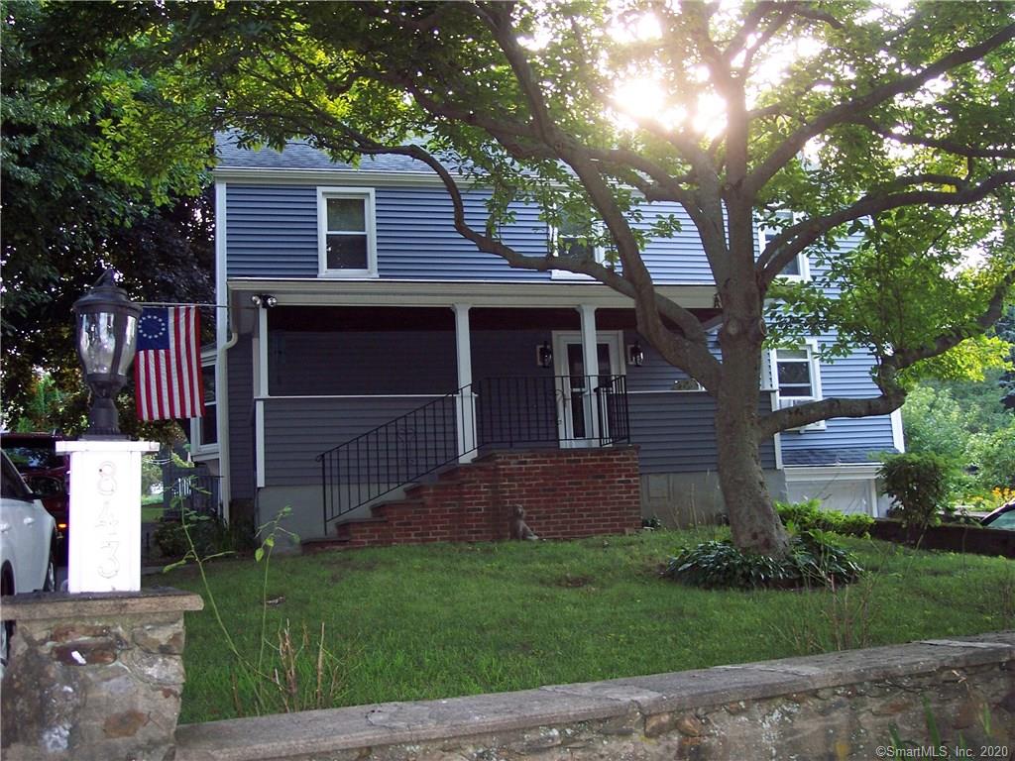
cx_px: 508
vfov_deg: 36.8
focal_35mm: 39
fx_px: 1144
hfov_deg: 47.9
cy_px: 380
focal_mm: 8
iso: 140
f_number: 2.8
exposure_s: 1/60
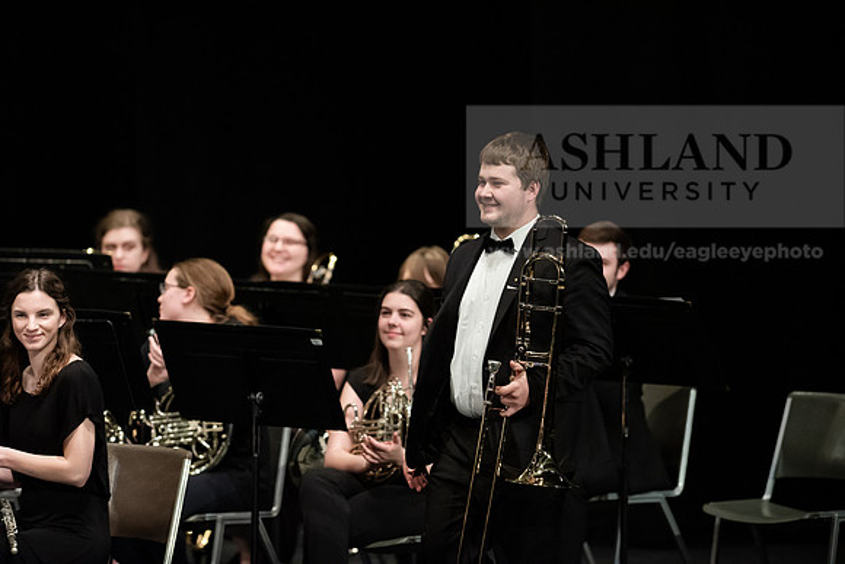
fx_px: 7043
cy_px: 282
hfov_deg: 6.9
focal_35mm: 300
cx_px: 422
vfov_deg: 4.6
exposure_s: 1/250
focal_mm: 300
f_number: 3.2
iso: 4000
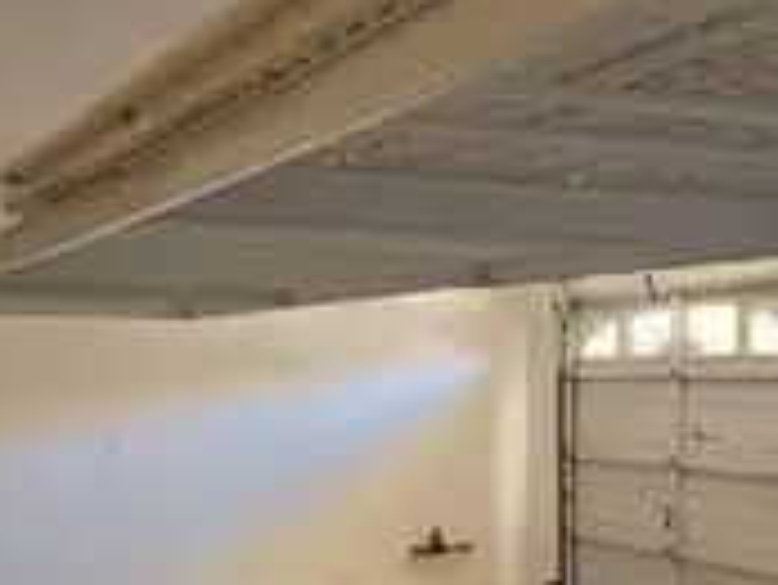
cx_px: 454
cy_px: 518
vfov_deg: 23.8
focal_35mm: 60
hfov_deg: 32.1
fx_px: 1349
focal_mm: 5.4
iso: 160
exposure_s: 1/40
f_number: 1.8
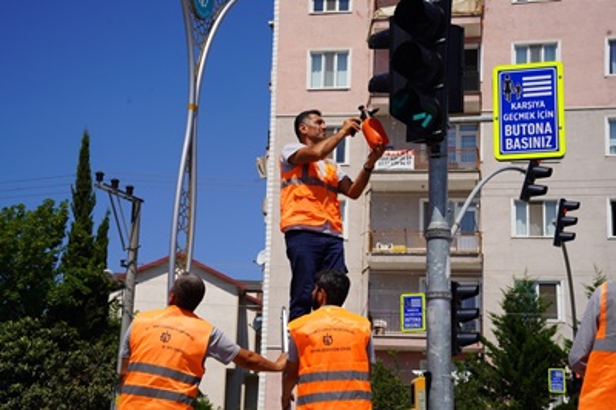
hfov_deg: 28.9
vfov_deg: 19.4
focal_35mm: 70
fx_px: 1197
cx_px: 308
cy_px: 205
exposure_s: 1/250
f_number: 10
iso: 100
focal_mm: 70
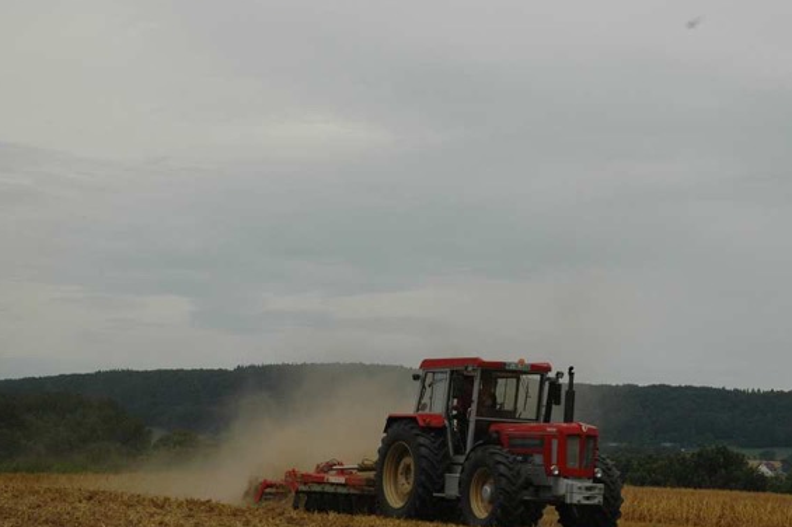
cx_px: 509
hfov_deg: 20.0
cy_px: 297
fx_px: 2243
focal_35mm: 102
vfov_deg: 13.4
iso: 400
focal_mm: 48
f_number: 11
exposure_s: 1/500
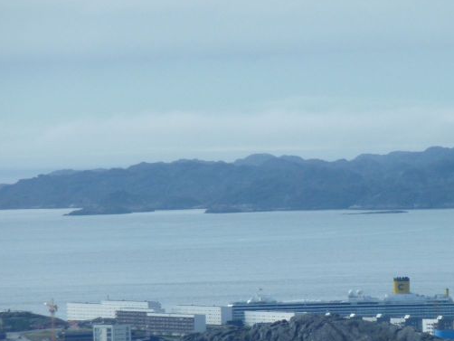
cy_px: 181
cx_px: 314
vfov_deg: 3.1
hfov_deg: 4.1
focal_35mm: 478
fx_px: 6272
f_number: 5.6
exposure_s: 1/1000
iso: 125
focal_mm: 49.2
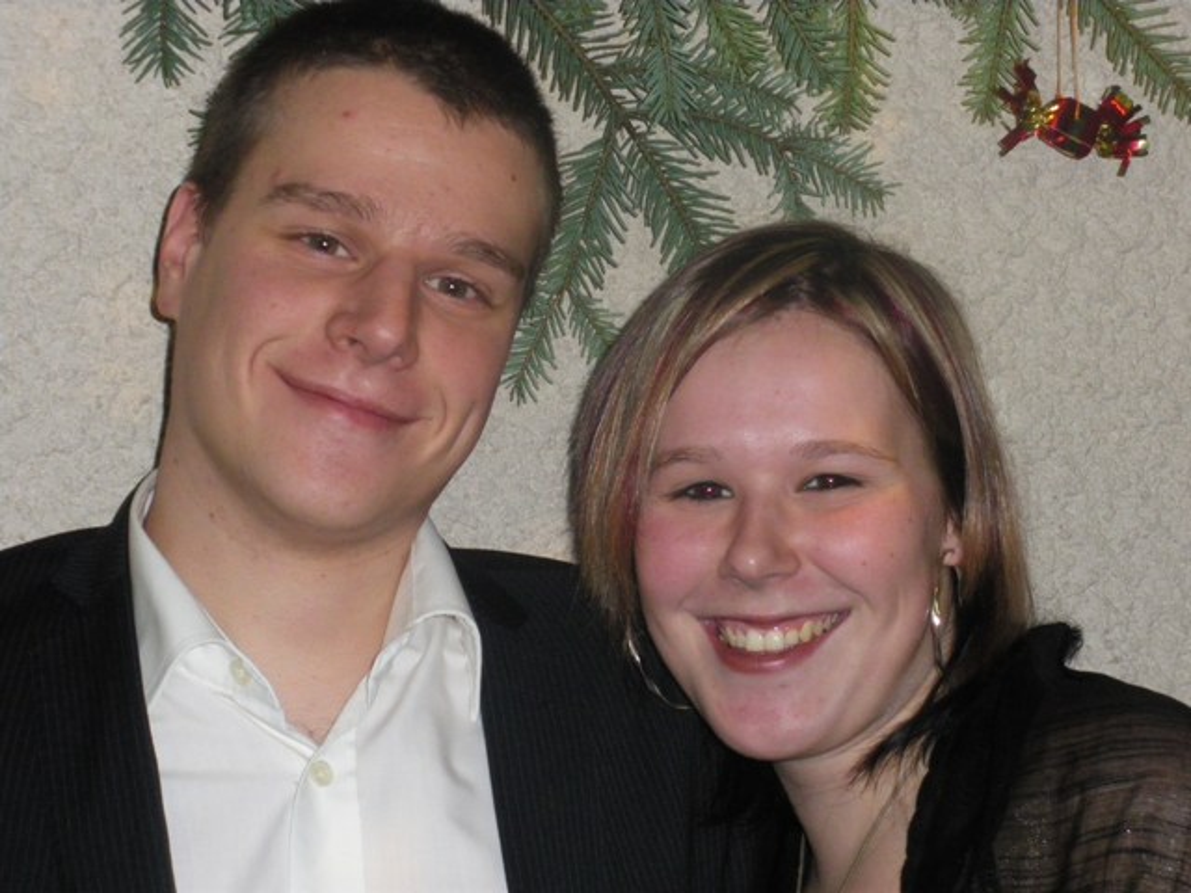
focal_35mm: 80
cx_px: 596
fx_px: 2752
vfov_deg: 18.4
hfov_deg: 24.4
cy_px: 446
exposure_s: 1/80
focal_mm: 14.1
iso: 400
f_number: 4.8
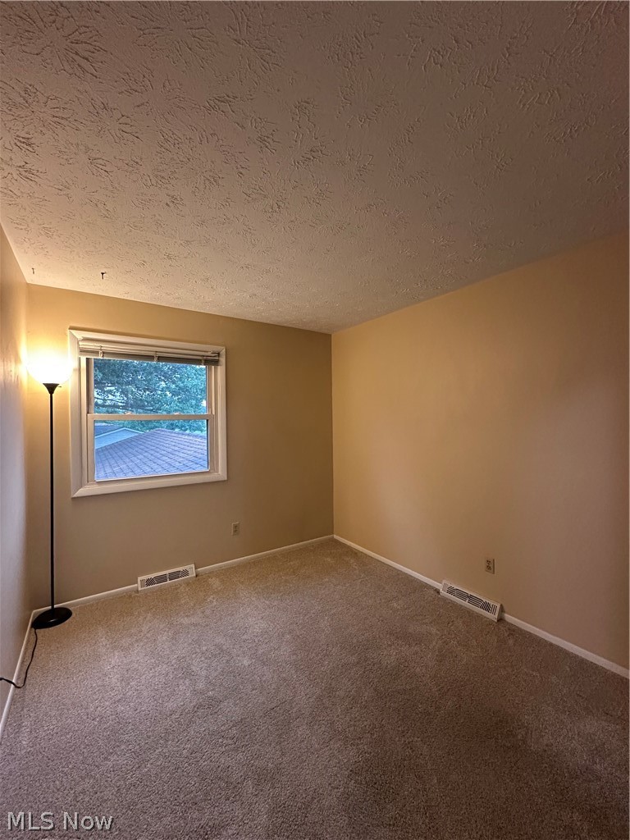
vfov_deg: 102.1
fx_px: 340
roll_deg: -0.1
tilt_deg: -0.3
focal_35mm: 14
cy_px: 420
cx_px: 315
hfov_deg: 85.7
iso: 500
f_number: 2.2
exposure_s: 1/60
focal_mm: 2.22
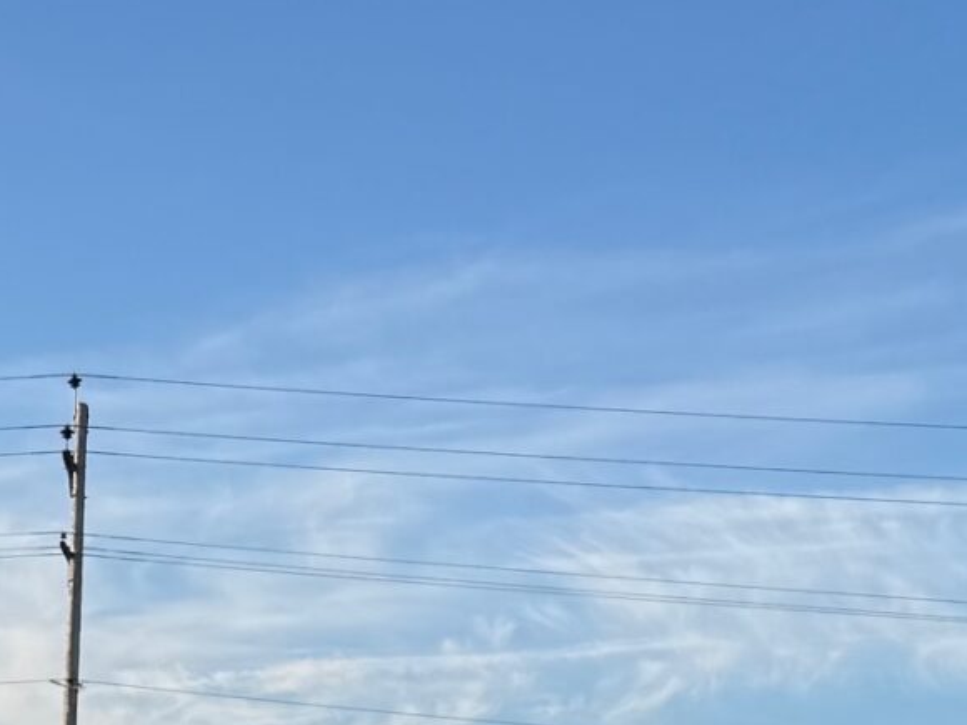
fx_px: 2961
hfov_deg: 17.9
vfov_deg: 12.0
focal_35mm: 106
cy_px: 1565
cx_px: -113
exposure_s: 1/2611
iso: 80
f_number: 1.78
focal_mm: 6.76
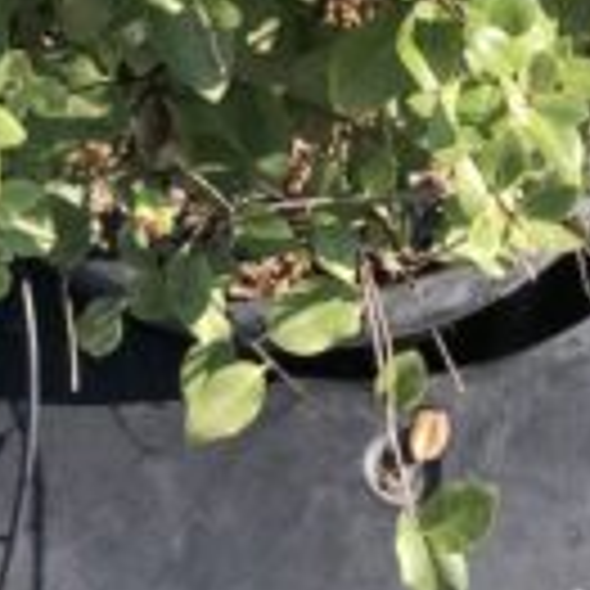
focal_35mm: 101
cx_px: 144
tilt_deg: -45.4
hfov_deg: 17.1
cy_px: -498
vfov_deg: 14.8
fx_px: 1948
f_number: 1.8
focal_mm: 4
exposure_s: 1/302
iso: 20
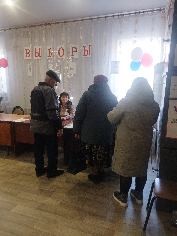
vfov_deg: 65.3
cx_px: 88
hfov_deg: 51.4
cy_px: 118
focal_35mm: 27
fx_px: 184
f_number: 1.79
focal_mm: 4.71
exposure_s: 1/50
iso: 123
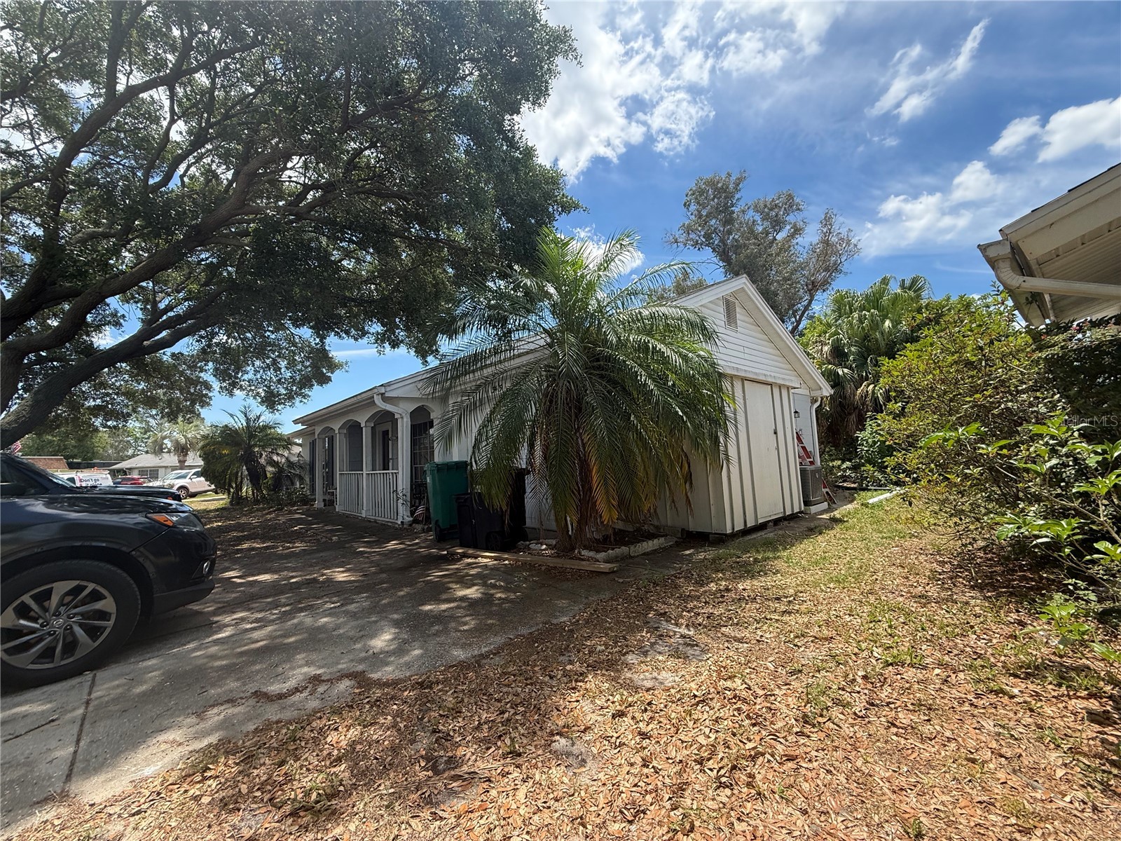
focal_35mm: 14
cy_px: 420
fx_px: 453
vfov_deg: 85.7
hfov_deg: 102.1
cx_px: 560
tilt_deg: +5.6
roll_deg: +2.7
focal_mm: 2.22
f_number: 2.2
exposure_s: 1/942
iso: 64
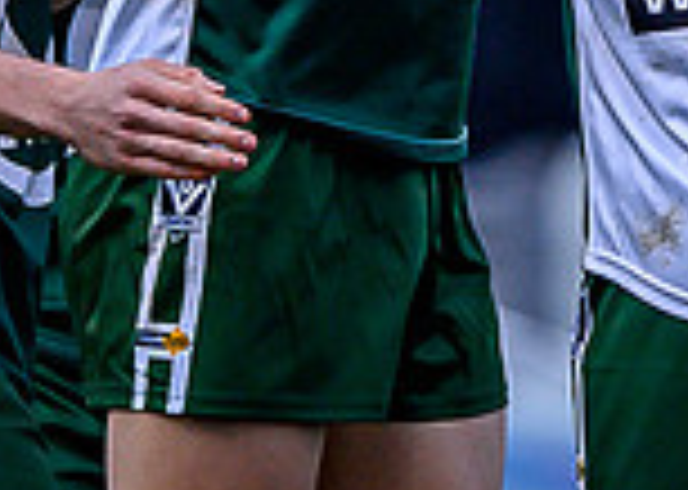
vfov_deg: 0.3
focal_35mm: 4156
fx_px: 81136
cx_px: 344
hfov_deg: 0.5
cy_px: -462
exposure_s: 1/2000
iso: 220
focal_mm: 500
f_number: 4
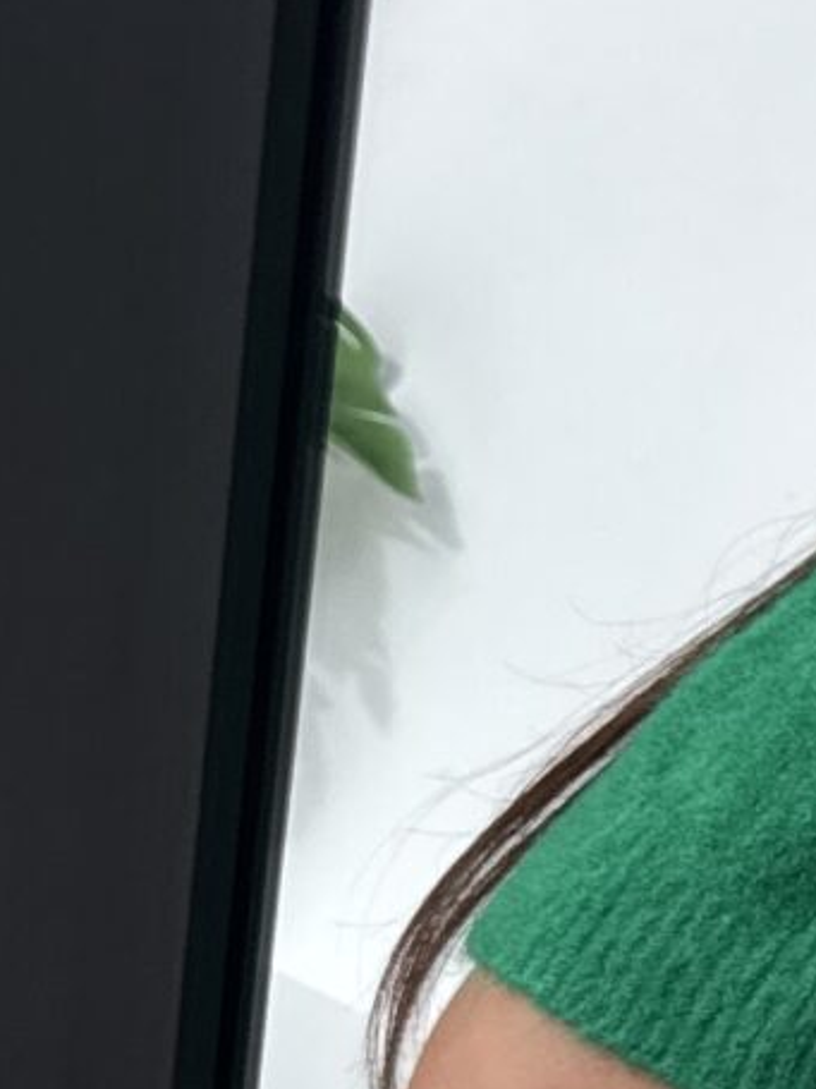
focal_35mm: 135
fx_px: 4245
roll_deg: -13.1
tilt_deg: -33.3
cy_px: 1096
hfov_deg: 9.7
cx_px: 1981
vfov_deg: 14.4
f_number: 1.78
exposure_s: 1/121
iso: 50
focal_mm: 6.76
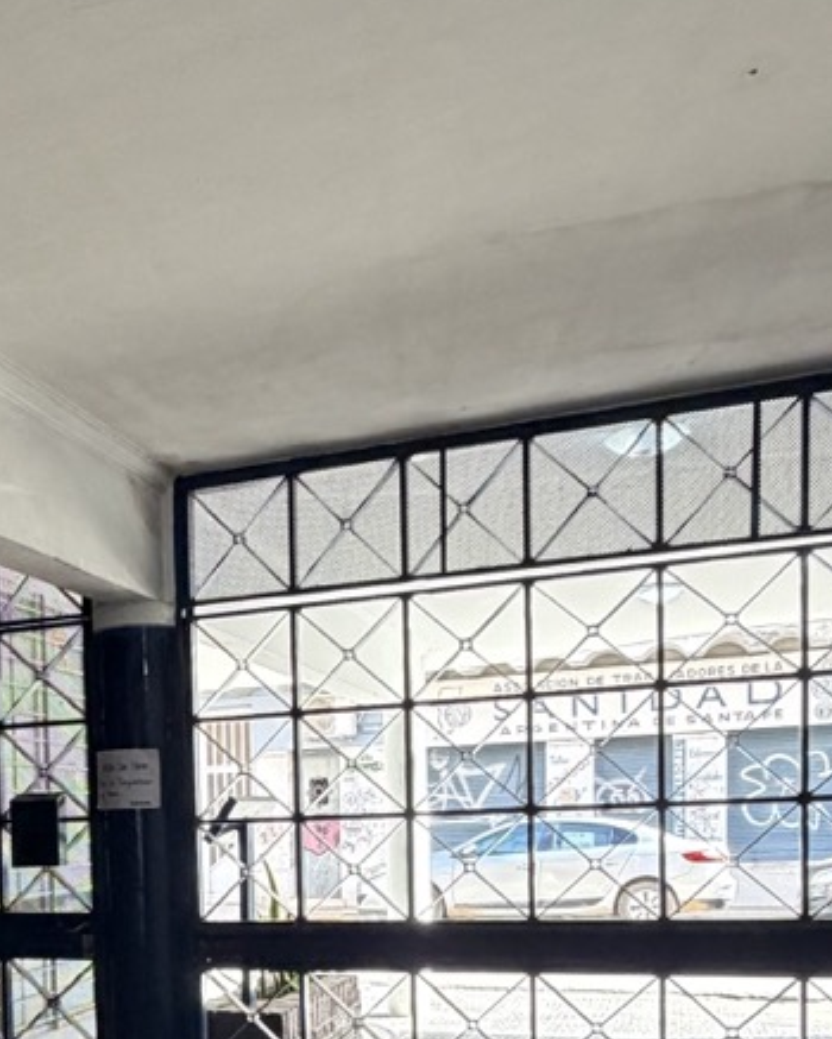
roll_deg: +2.1
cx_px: 105
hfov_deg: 35.5
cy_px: 915
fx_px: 1230
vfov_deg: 42.4
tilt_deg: -3.4
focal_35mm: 40
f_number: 2.2
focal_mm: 2.22
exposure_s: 1/121
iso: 320
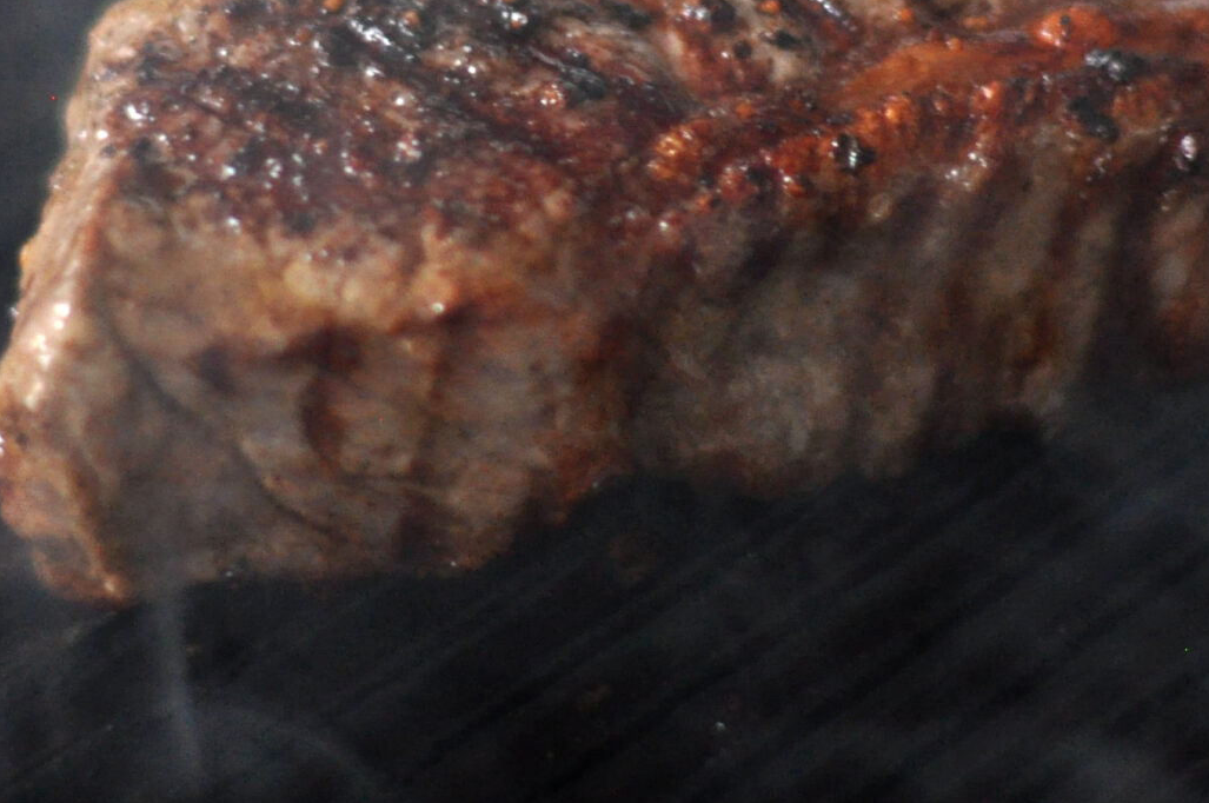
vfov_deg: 7.3
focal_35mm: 187
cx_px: 506
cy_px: 36
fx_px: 6272
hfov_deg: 11.0
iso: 1000
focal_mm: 50
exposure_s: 1/200
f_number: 1.4
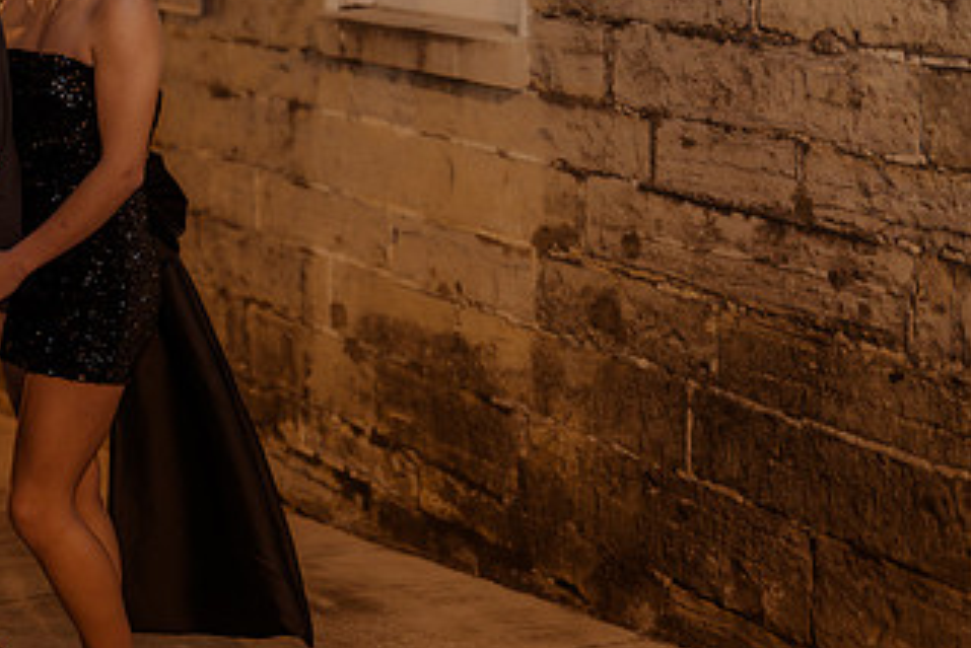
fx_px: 2536
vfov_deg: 14.5
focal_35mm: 94
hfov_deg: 21.2
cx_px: 91
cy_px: 126
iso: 2500
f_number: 1.4
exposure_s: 1/200
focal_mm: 50
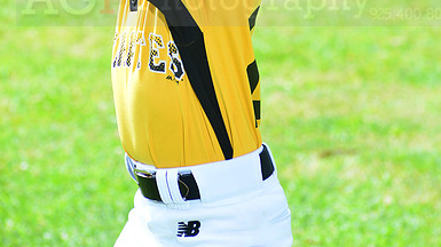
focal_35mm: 316
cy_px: -10
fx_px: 3693
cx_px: 220
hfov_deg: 6.8
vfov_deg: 3.8
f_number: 8
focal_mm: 200
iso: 200
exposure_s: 1/200
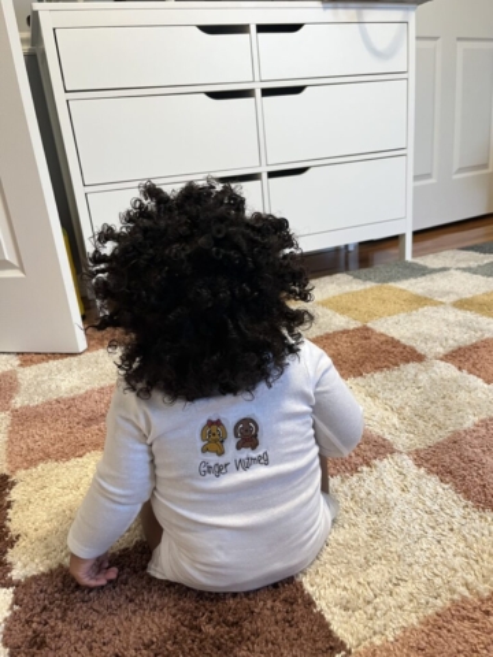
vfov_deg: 67.3
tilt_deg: -20.5
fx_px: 494
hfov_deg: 53.1
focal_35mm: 26
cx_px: 246
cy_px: 328
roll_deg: +6.1
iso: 320
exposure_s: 1/60
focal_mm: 5.1
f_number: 1.6
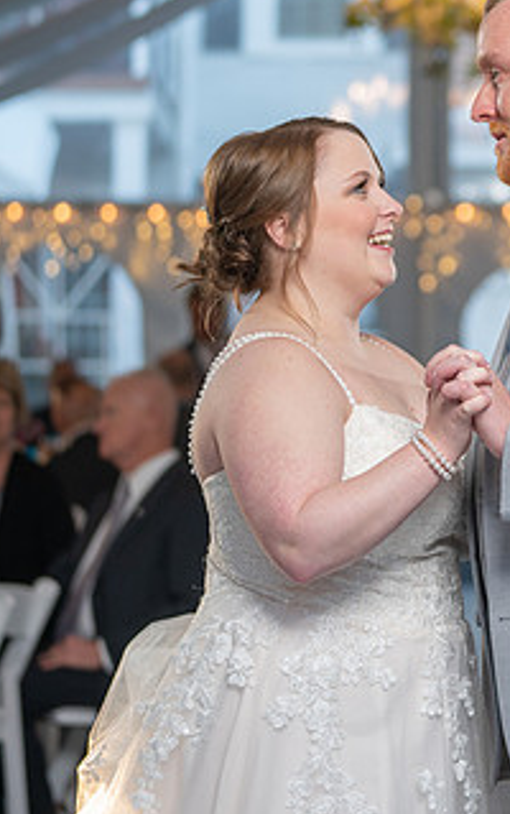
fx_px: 3506
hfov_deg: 8.2
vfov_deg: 13.2
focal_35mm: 158
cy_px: 288
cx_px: 589
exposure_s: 1/250
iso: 500
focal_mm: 70
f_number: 2.8
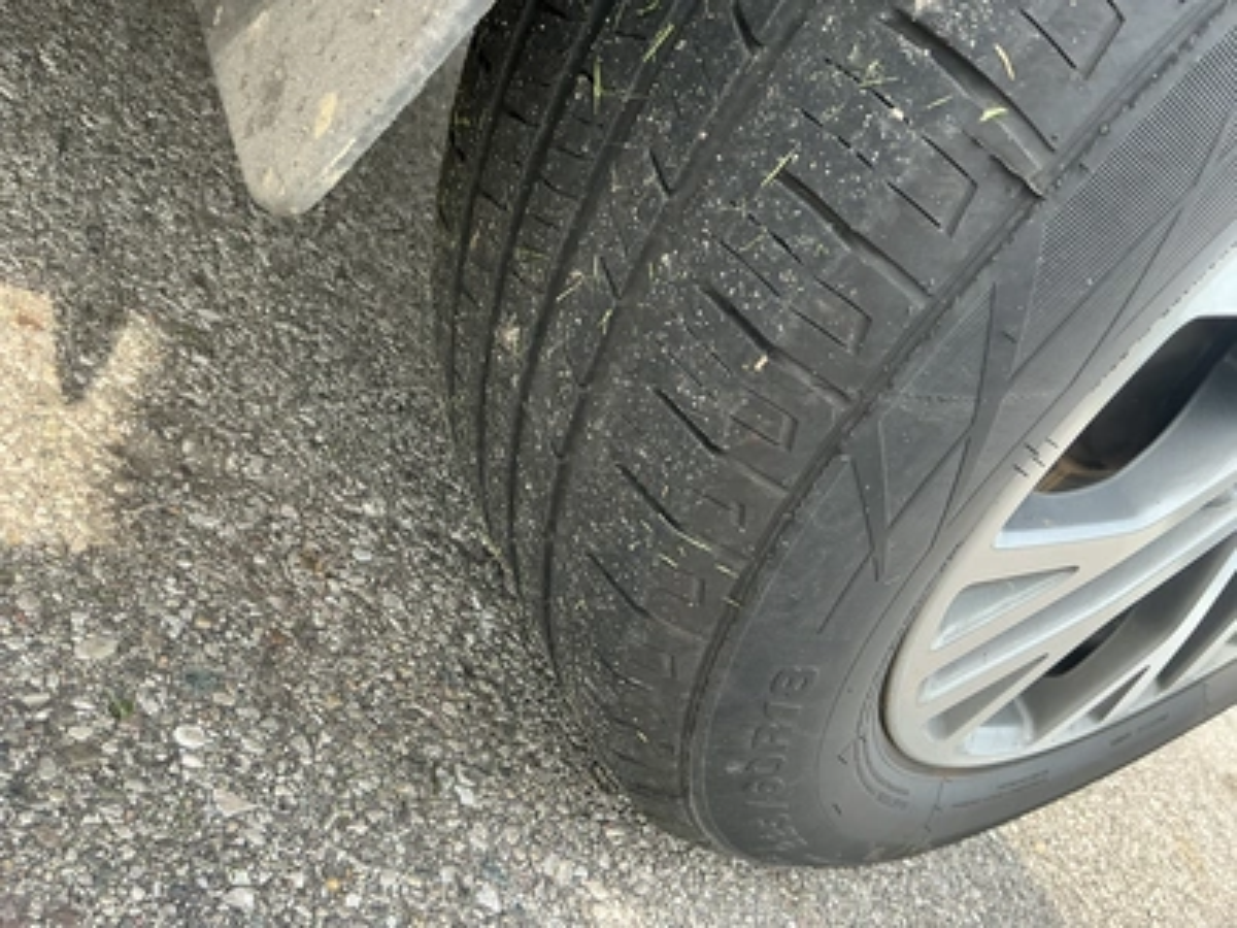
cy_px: 464
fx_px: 1001
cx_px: 618
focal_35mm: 28
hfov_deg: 63.4
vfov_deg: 49.7
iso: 25
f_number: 1.8
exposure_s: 1/190
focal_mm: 3
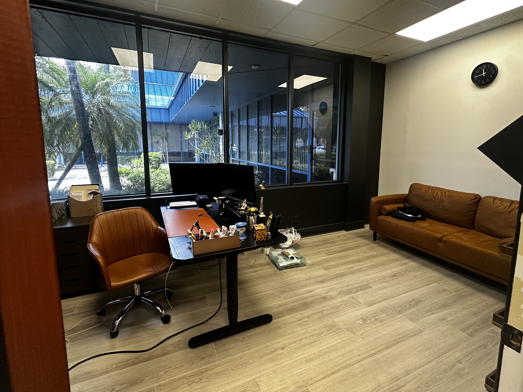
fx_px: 257
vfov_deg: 74.6
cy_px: 178
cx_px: 275
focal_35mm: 17
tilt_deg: -6.7
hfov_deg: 91.0
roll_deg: -1.5
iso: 320
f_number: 2.2
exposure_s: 1/120
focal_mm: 2.22
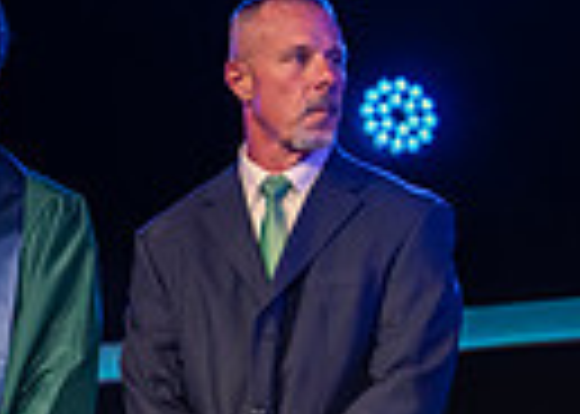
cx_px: -90
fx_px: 3885
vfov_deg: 6.1
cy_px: 351
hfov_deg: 8.5
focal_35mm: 236
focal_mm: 50
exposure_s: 1/500
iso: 500
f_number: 1.2
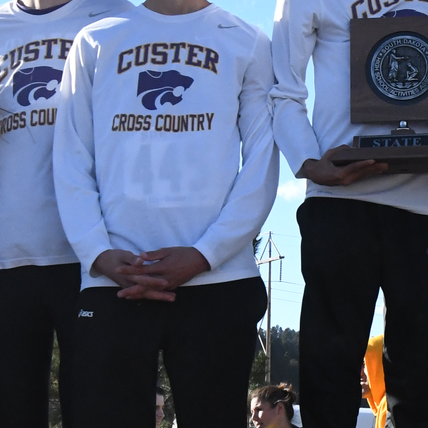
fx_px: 1958
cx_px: 465
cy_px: 213
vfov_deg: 12.5
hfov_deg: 12.3
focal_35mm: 140
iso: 2500
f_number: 8
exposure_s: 1/3200
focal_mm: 26
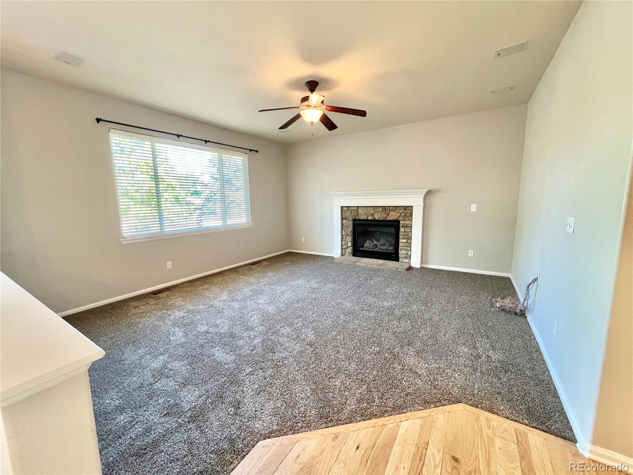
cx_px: 316
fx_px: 238
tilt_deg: -8.3
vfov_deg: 89.9
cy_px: 238
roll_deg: +1.3
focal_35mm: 13
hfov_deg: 106.2
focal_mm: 1.57
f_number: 1.8
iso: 250
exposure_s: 1/60
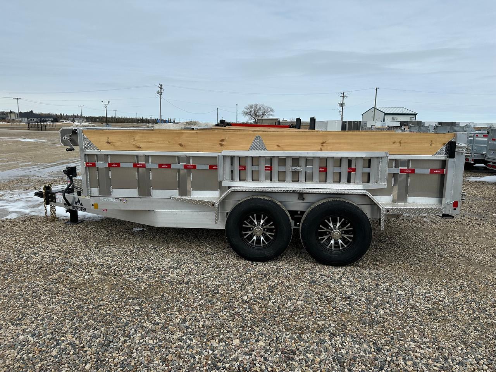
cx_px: 248
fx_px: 344
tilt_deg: -9.9
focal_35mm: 24
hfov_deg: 71.6
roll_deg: -0.5
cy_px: 186
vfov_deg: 56.8
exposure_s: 1/8929
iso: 80
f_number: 1.78
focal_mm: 6.86
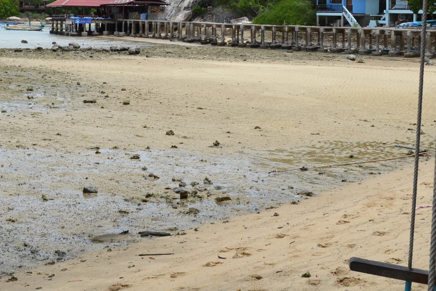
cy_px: 3
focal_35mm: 64
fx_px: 775
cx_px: 154
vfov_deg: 20.6
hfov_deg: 31.2
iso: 100
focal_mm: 18
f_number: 8
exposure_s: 1/250
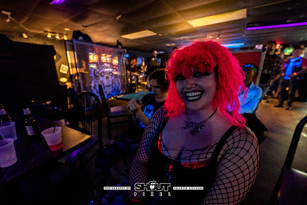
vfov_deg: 81.2
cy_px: 102
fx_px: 119
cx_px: 154
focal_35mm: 14
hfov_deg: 104.2
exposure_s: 1/60
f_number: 2.8
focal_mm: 14
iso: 3200
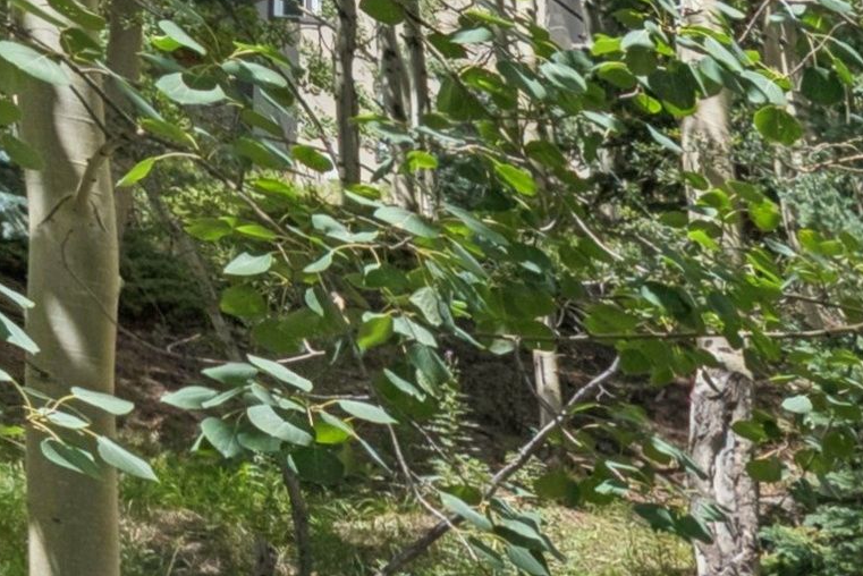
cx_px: 2383
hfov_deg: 12.8
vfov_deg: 13.9
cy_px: 1257
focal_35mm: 78
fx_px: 1870
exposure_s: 1/250
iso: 200
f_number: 10
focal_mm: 14
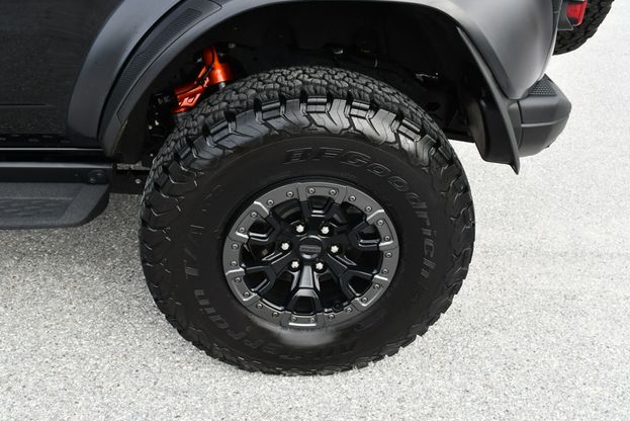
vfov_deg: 36.0
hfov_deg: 51.9
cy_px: 215
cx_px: 307
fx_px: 648
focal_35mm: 37
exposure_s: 1/250
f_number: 5.6
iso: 280
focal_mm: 18
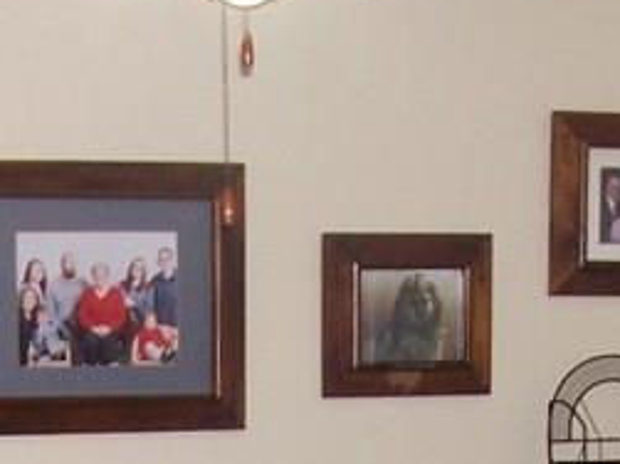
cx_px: 158
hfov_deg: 13.8
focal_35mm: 143
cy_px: 874
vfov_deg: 9.8
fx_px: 2560
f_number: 2.8
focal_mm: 6
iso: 140
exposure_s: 1/60
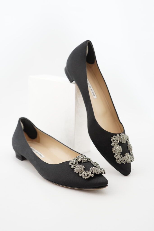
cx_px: 77
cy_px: 116
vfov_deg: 39.6
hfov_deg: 27.0
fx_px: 321
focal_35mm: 50
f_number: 5
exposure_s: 1/20
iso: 640
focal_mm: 50
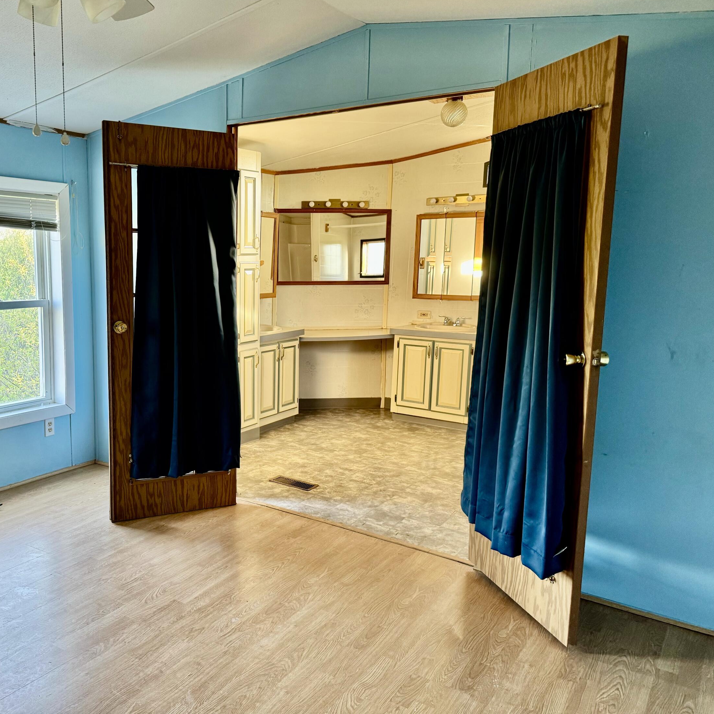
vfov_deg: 55.6
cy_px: 351
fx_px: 677
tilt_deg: -8.3
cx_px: 232
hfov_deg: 54.4
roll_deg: -0.6
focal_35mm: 29
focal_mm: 6.76
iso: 200
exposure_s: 1/76
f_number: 1.78
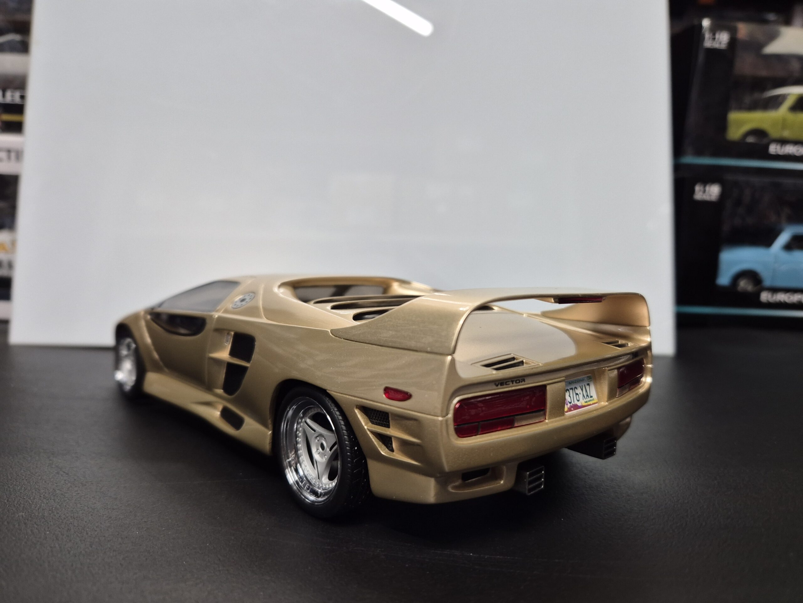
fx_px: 534
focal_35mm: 23
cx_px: 402
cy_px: 302
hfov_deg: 73.9
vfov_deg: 58.9
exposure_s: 1/100
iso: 200
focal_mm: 5.4
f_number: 1.8
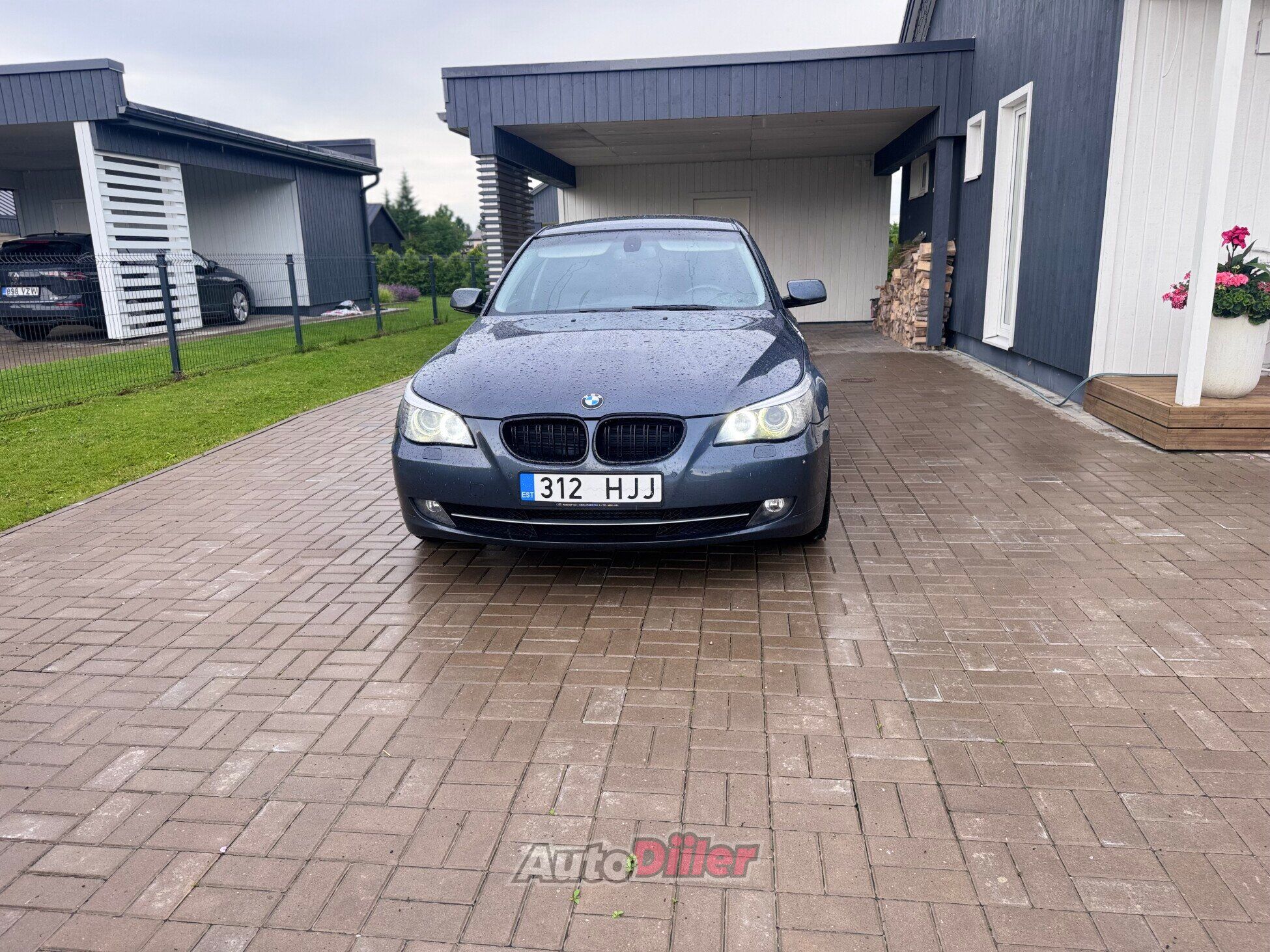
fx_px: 881
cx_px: 635
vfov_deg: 56.8
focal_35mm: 24
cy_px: 476
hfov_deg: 71.6
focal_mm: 6.76
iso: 80
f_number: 1.78
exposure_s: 1/470
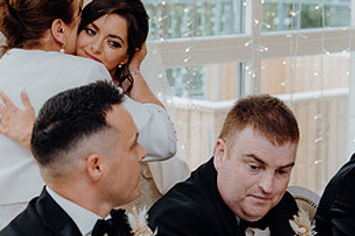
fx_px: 1321
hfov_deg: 15.2
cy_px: 104
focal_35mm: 134
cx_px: 44
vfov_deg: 10.2
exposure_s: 1/160
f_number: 3.5
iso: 640
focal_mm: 60
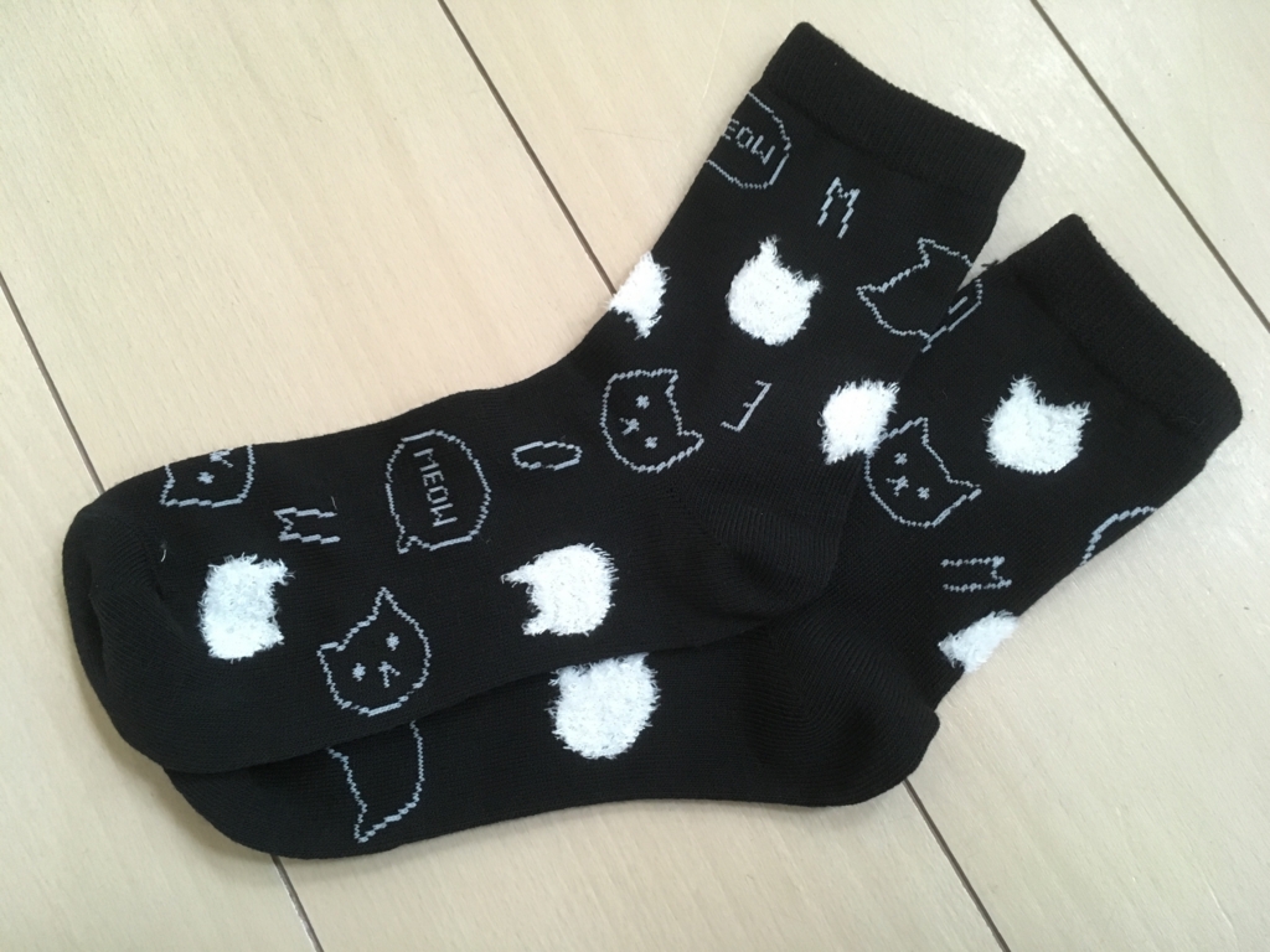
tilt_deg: -79.7
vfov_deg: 48.2
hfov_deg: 61.7
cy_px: 476
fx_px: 1064
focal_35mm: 29
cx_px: 635
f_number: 2.2
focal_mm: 4.15
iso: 200
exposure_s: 1/15
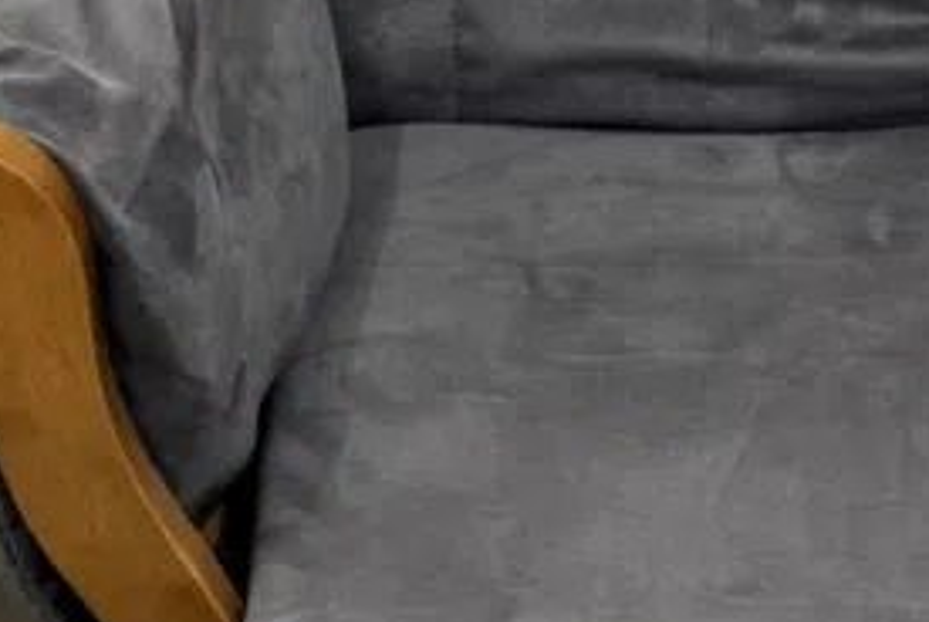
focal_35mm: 58
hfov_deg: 32.1
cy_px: 673
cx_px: 895
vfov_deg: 22.2
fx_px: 1498
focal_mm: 6.76
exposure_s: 1/50
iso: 250
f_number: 1.78
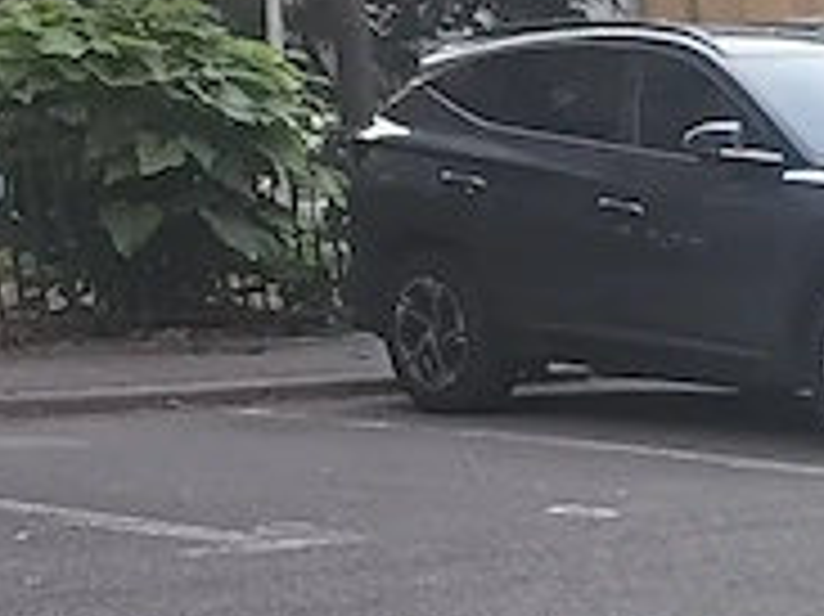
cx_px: 1801
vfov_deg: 11.3
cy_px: 931
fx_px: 2997
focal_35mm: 126
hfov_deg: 12.9
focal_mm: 6.3
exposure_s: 1/100
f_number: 1.7
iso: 12
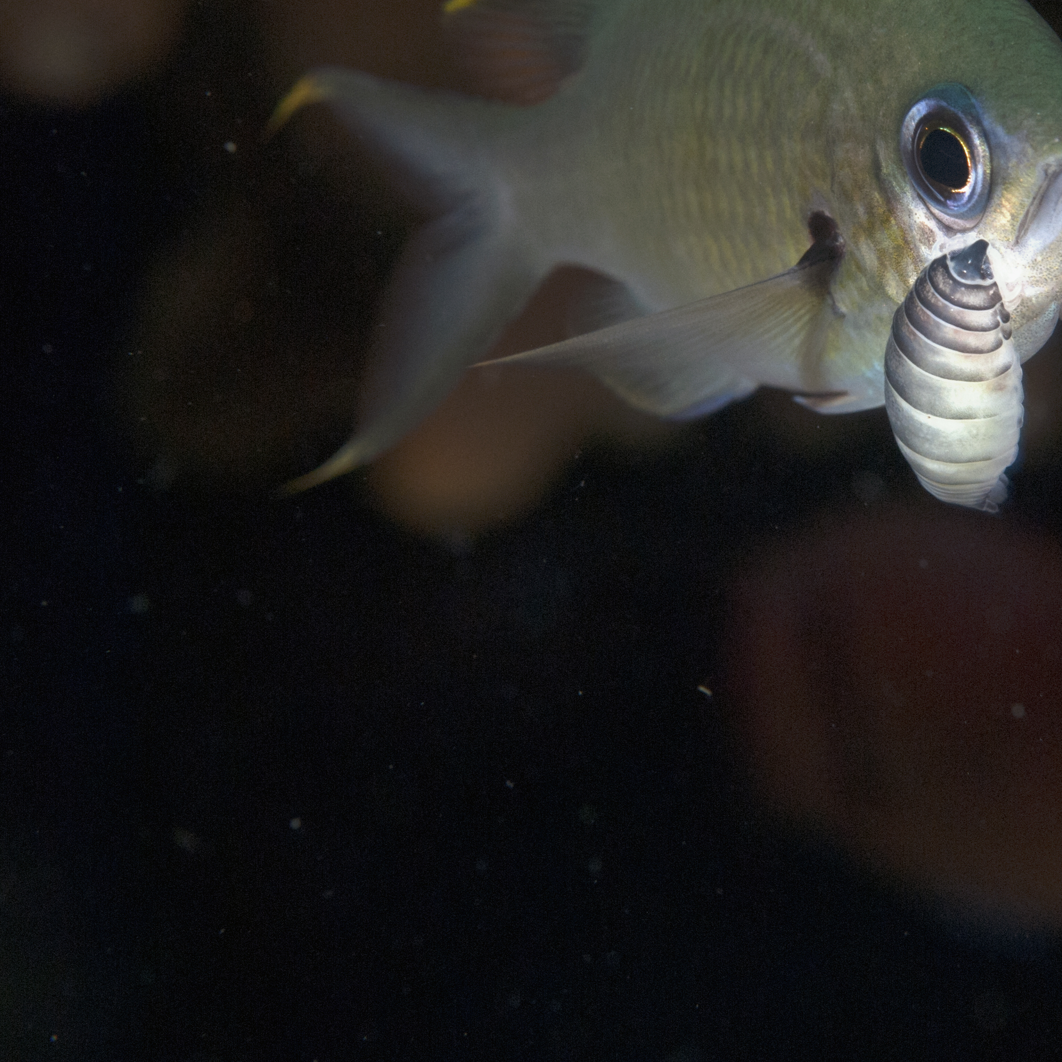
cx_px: 864
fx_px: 5519
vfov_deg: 11.0
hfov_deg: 11.0
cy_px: 325
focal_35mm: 159
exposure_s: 1/60
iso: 160
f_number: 9.5
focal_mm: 60
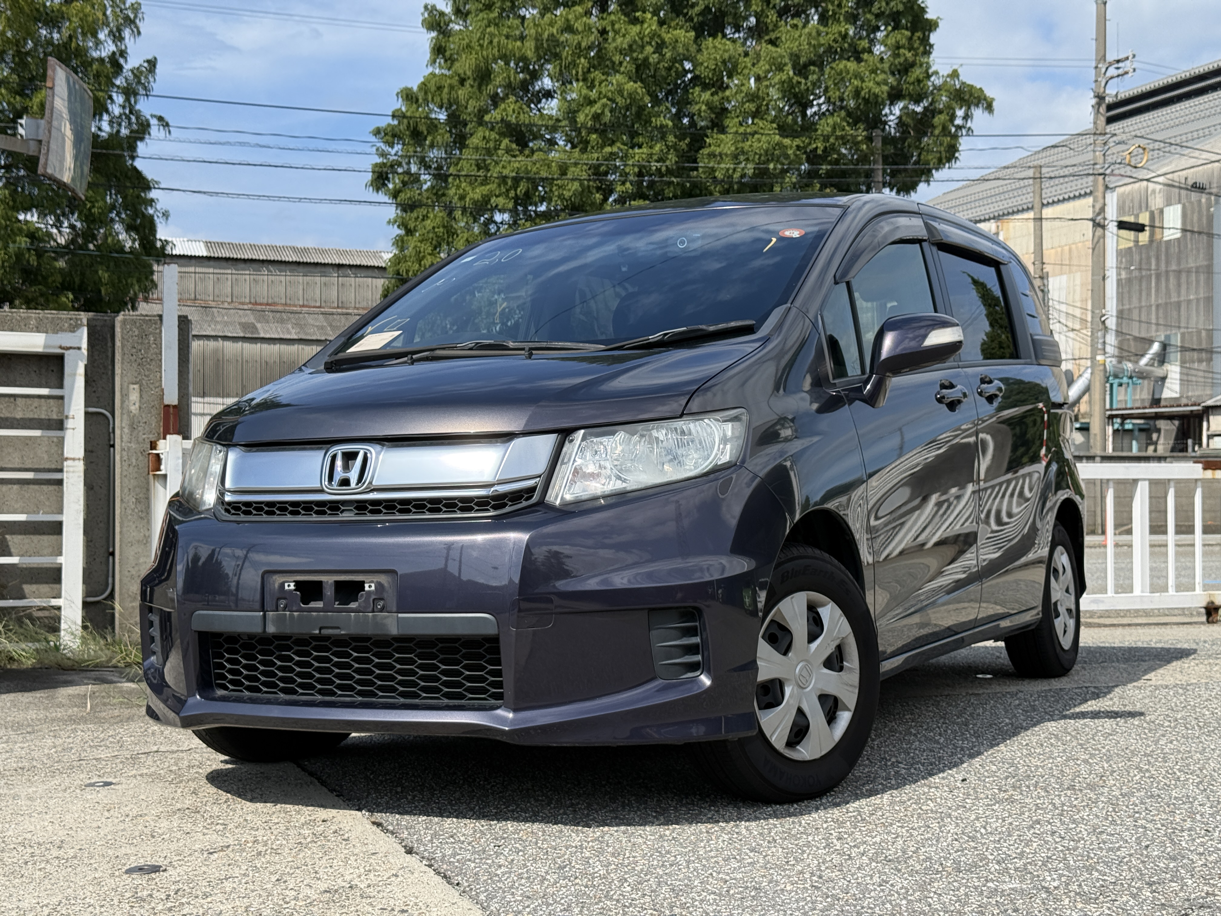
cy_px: 458
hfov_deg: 39.7
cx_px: 610
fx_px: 1693
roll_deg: -0.1
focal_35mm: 48
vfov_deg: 30.3
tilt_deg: +1.3
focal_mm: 6.76
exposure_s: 1/3891
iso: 80
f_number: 1.78
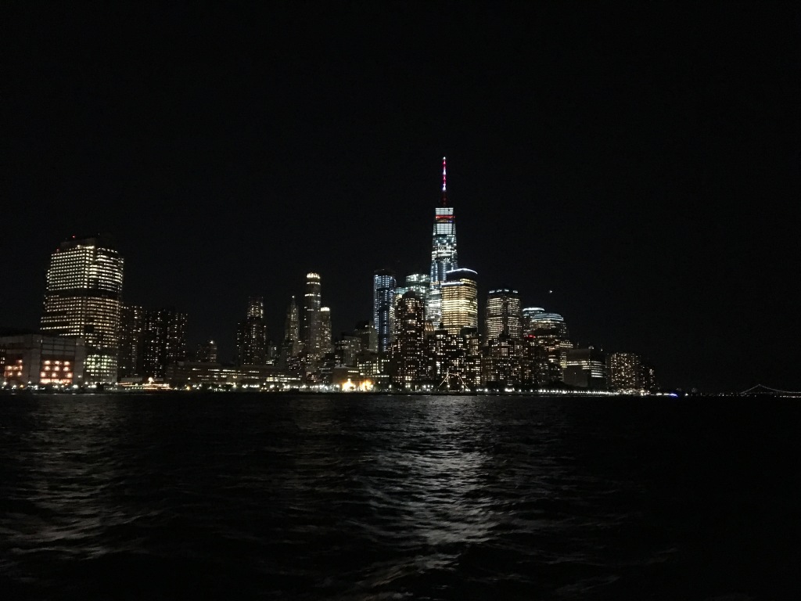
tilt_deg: +7.0
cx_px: 400
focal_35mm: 29
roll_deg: +0.6
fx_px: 671
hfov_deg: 61.7
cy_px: 300
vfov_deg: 48.2
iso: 800
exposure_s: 1/15
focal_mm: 4.15
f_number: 2.2
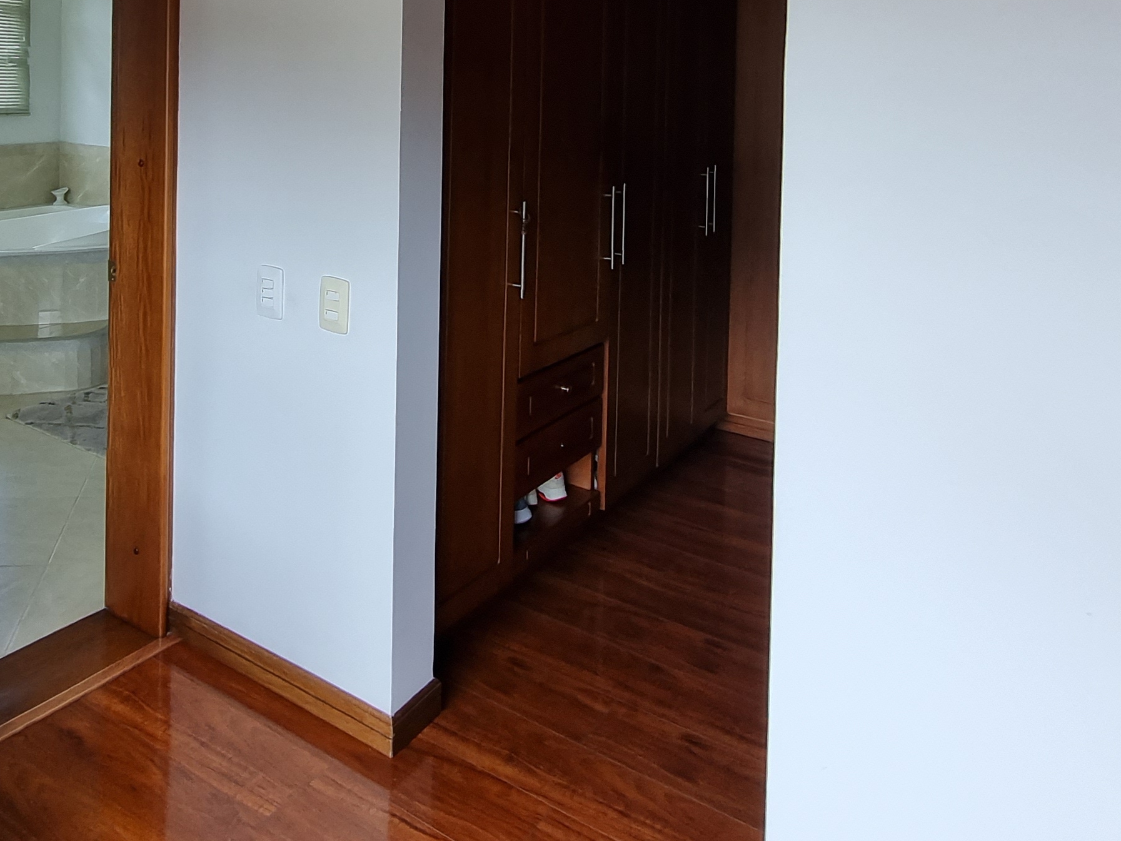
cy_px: 89
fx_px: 939
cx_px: 398
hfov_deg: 60.6
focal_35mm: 29
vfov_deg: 44.1
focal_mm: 1.74
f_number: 2.2
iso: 50
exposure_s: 1/120
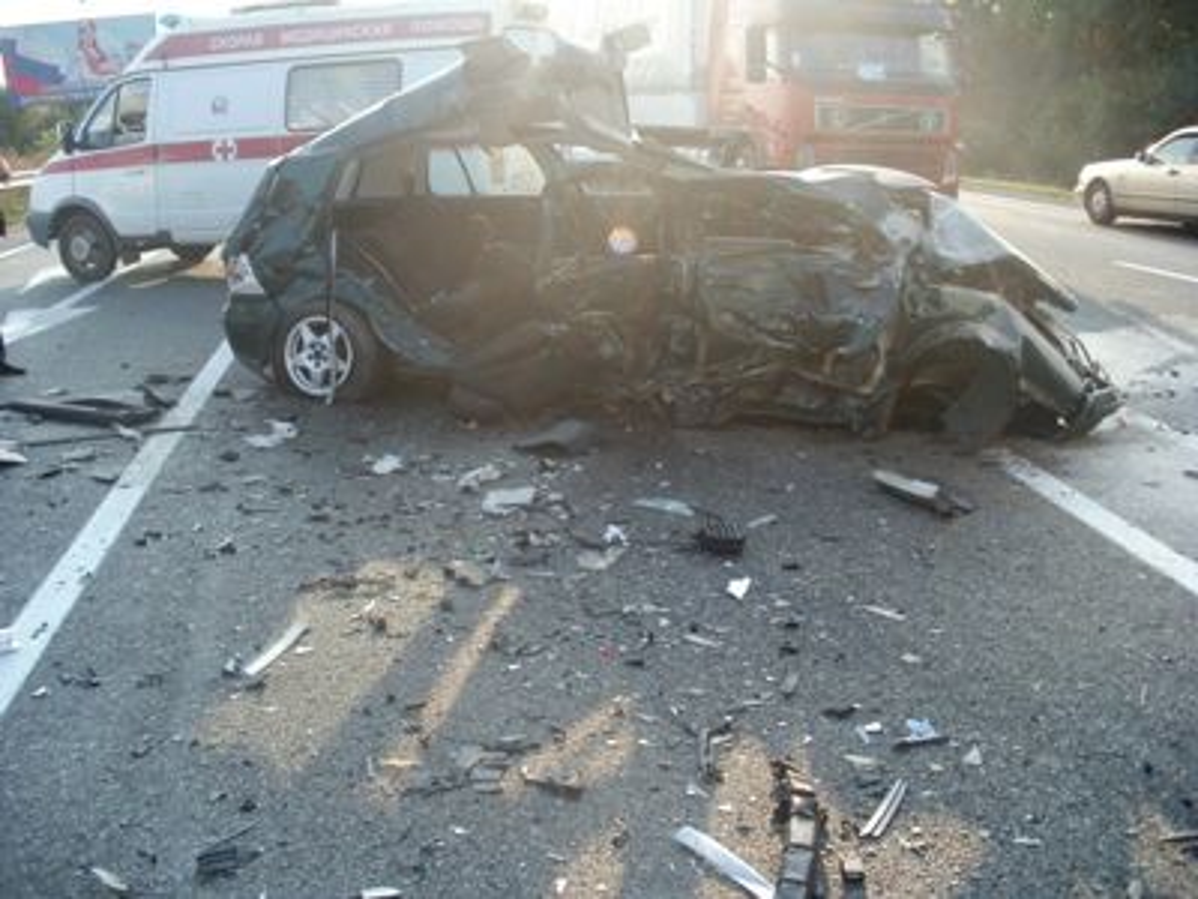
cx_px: 599
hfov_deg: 51.4
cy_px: 450
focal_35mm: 36
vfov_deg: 39.7
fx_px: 1246
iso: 100
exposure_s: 1/250
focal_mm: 6.3
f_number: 3.5
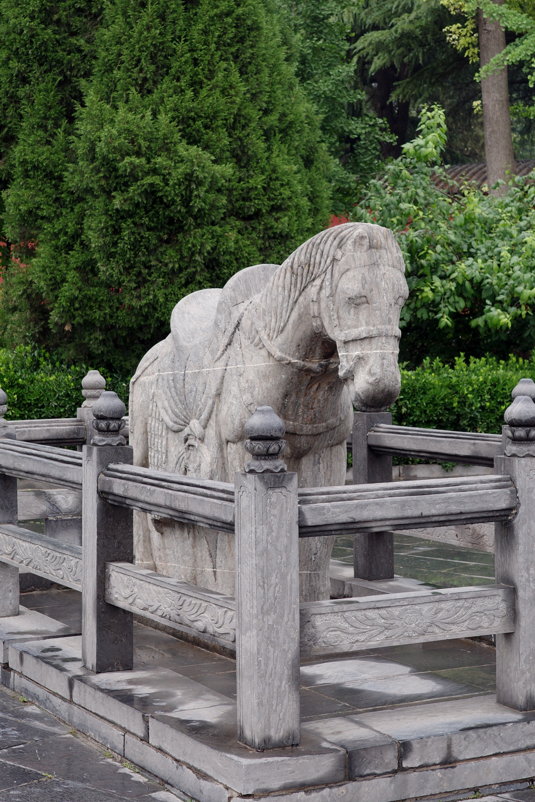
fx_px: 892
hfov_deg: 33.4
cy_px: 401
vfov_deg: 48.5
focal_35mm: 40
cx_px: 268
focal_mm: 26
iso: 200
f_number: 4
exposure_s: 1/250
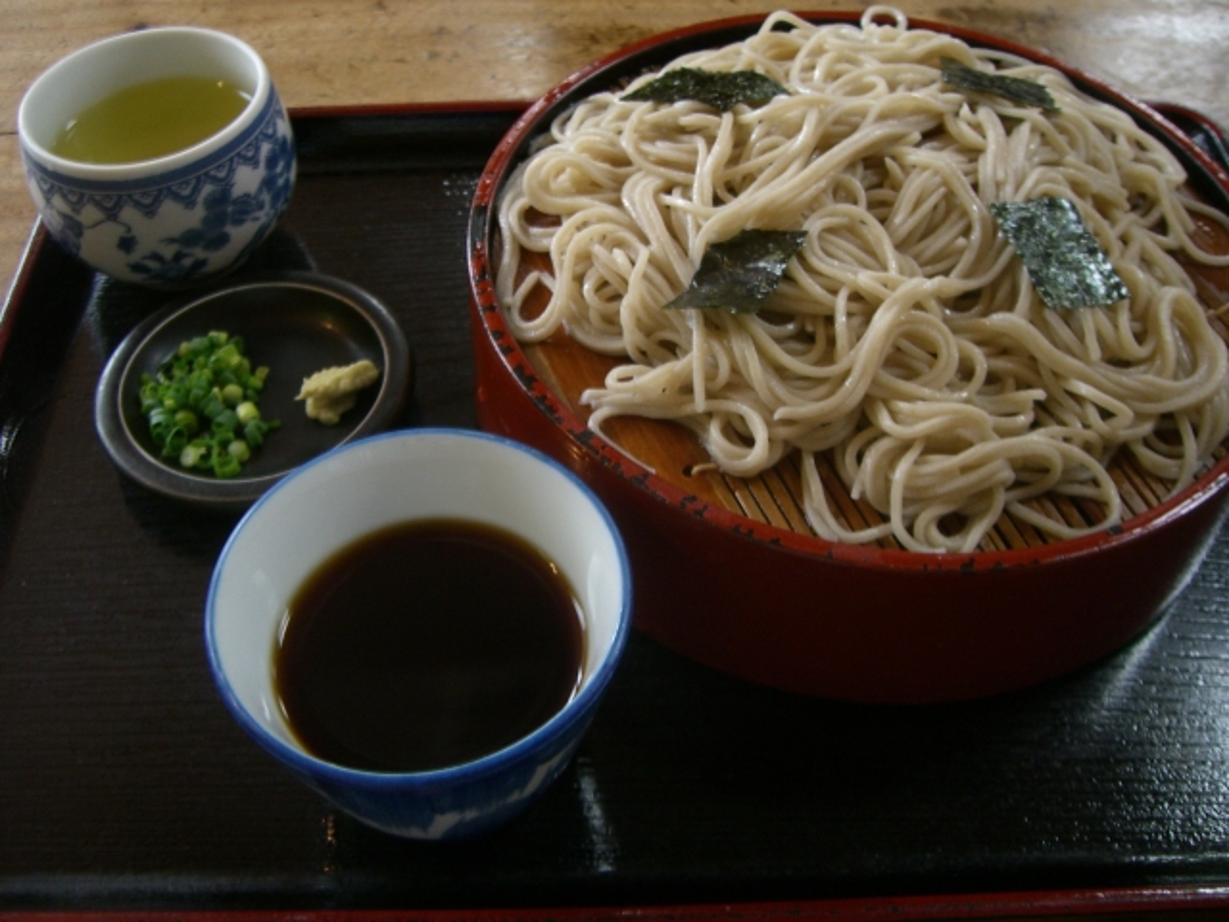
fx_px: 1349
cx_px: 614
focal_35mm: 38
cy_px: 461
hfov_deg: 49.0
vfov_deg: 37.7
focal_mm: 6.2
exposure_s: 1/8
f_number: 2.7
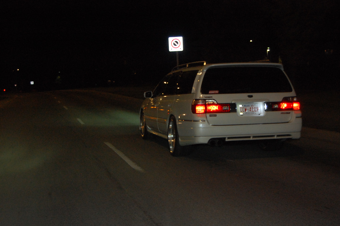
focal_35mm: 57
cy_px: 113
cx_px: 170
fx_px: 538
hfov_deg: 35.1
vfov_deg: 23.7
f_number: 4.8
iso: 1600
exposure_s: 1/60
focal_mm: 38
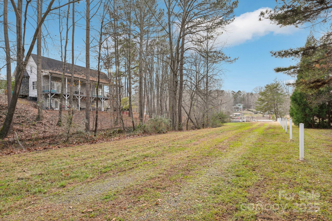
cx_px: 166
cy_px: 110
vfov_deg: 65.9
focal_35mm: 18
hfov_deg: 88.4
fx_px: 171
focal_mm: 18.5
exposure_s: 1/80
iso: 64
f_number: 8
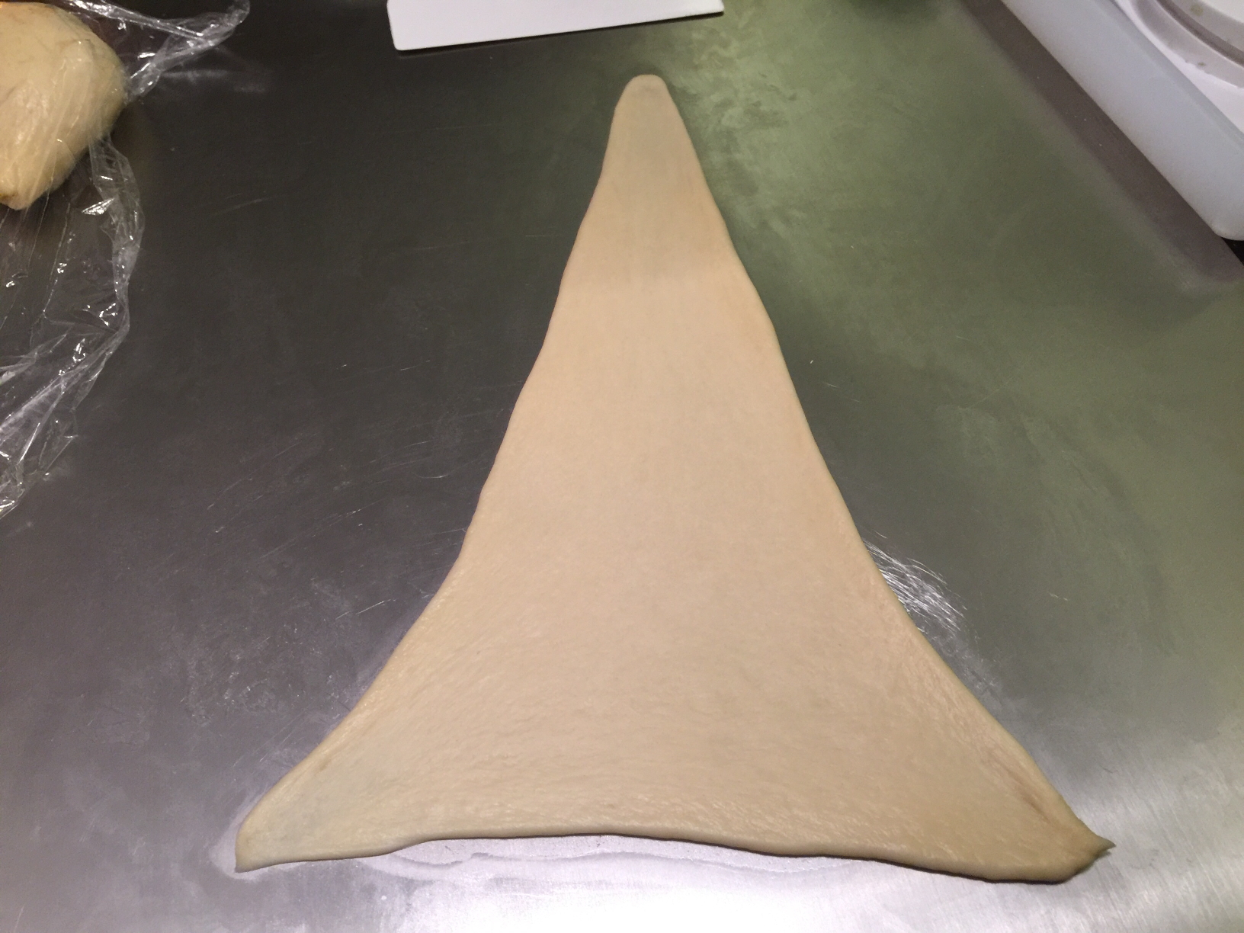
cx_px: 622
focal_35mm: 29
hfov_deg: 61.7
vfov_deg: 48.2
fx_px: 1042
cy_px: 466
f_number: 2.2
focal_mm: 4.15
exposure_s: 1/17
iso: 100
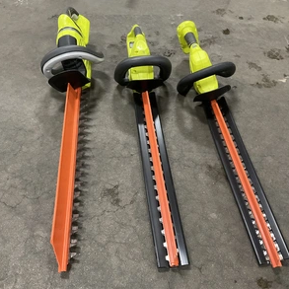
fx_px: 331
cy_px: 147
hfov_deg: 47.2
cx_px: 137
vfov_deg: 47.2
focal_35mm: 35
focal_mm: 3
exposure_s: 1/40
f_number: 1.8
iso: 250
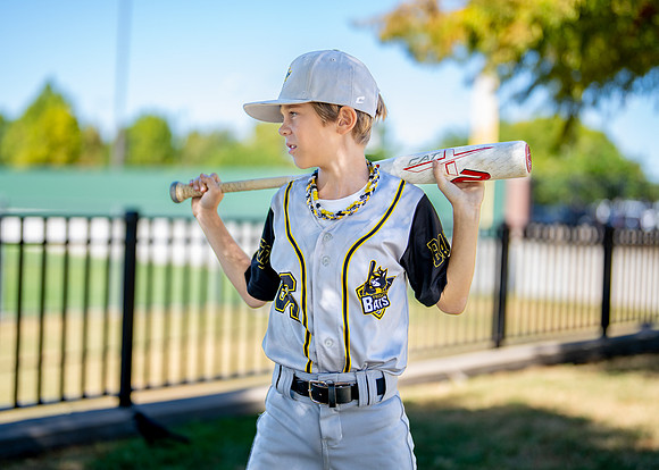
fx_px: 1113
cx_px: 307
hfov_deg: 33.0
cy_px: 209
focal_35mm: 59
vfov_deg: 23.9
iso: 100
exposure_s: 1/2000
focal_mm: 50
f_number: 1.2
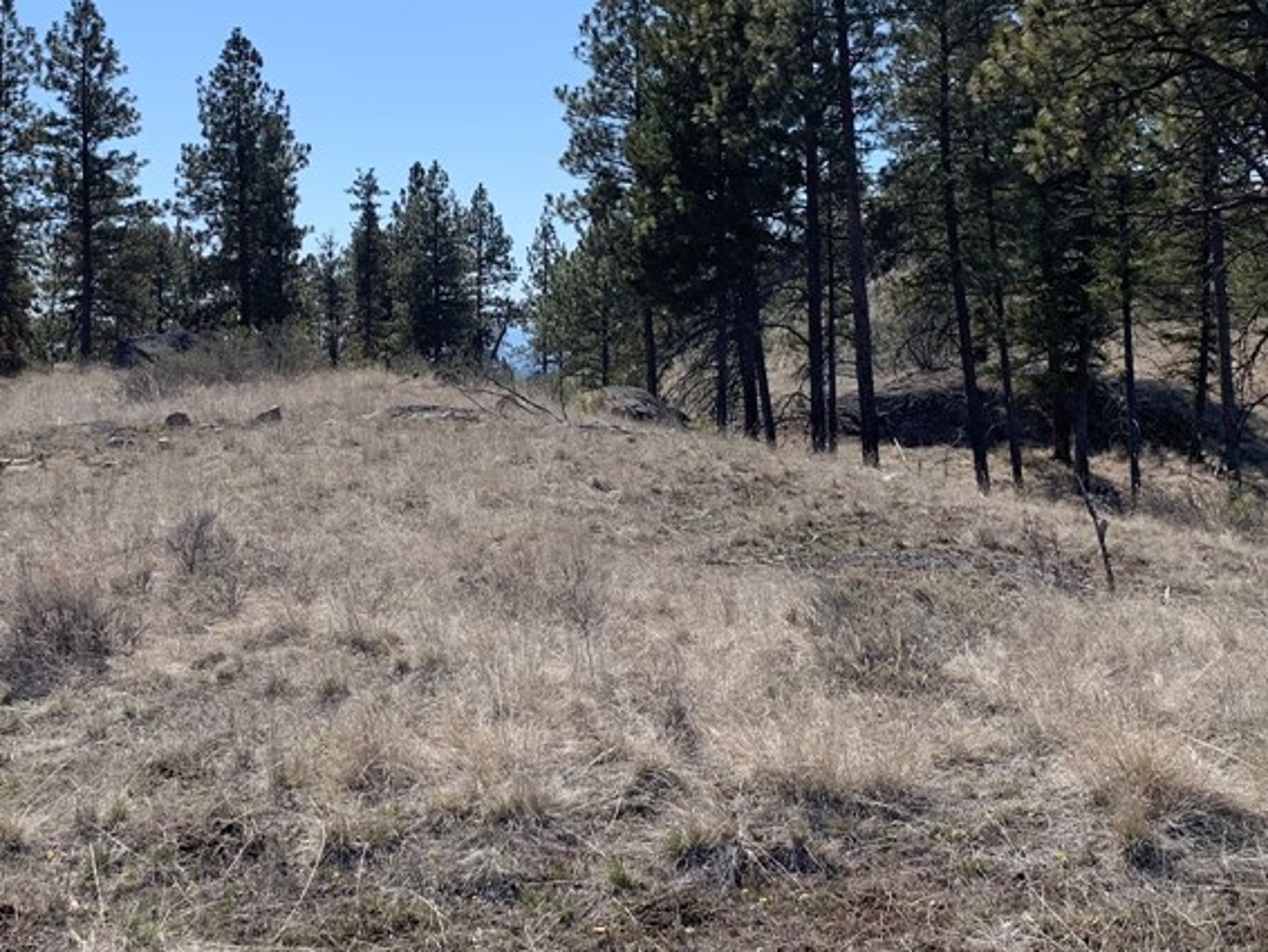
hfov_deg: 40.3
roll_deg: +0.4
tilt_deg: +3.4
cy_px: 251
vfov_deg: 30.4
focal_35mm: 47
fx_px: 1722
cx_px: 538
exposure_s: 1/2833
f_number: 1.8
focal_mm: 4.25
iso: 25
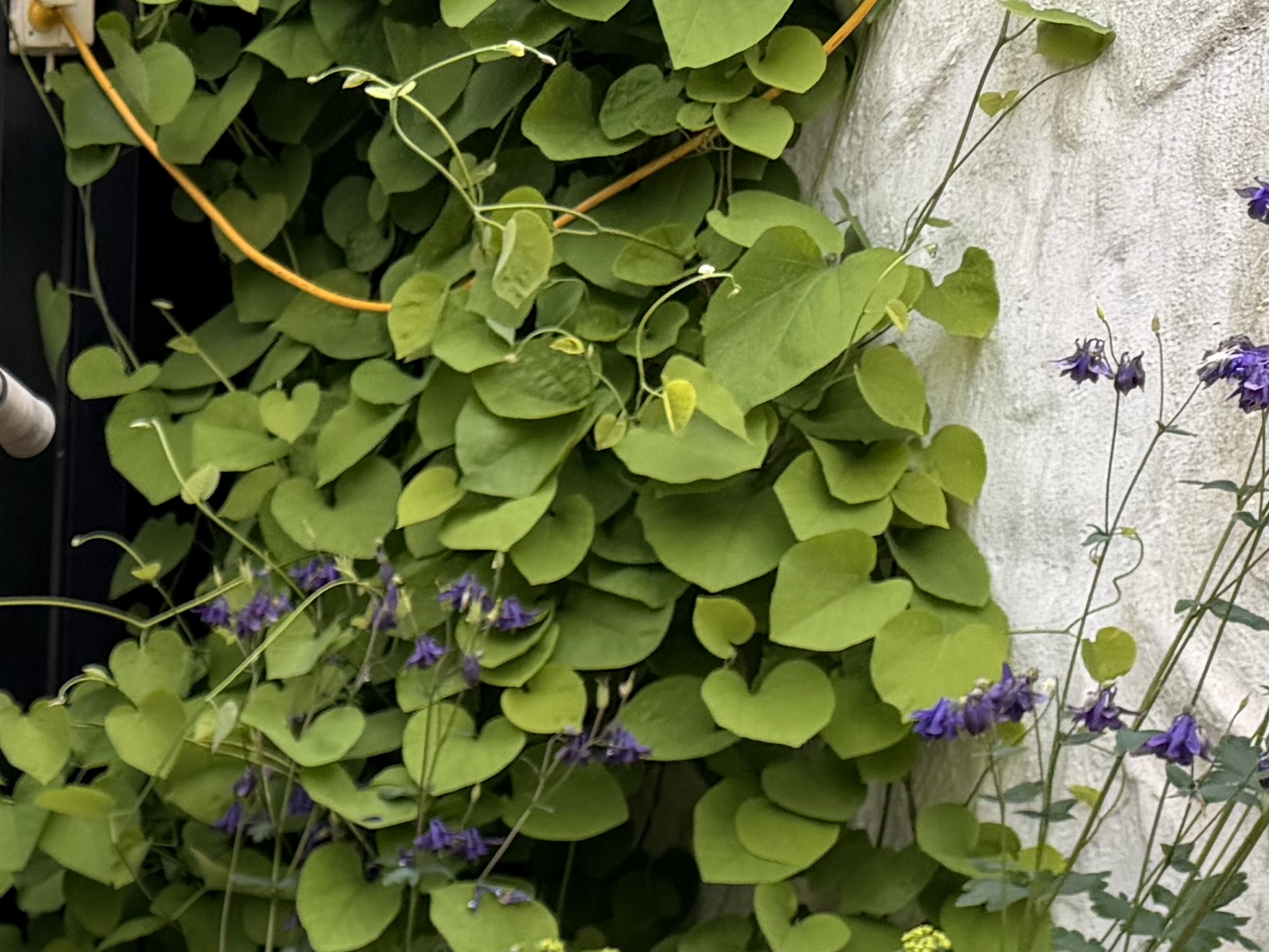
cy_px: 1544
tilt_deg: -14.8
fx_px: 3043
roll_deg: +0.8
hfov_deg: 20.3
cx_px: -616
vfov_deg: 15.9
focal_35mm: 83
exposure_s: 1/1653
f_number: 1.78
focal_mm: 6.76
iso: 80
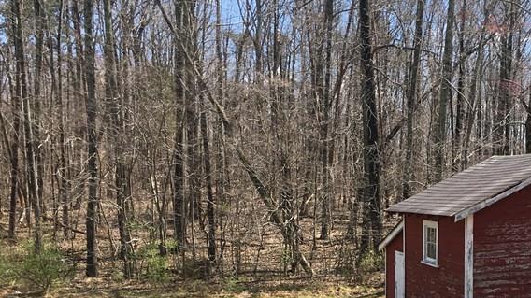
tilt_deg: -5.6
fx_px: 802
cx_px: 372
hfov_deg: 36.1
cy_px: 299
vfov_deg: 20.4
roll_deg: -0.5
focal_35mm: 57
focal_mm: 4.15
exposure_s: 1/605
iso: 25
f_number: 2.2
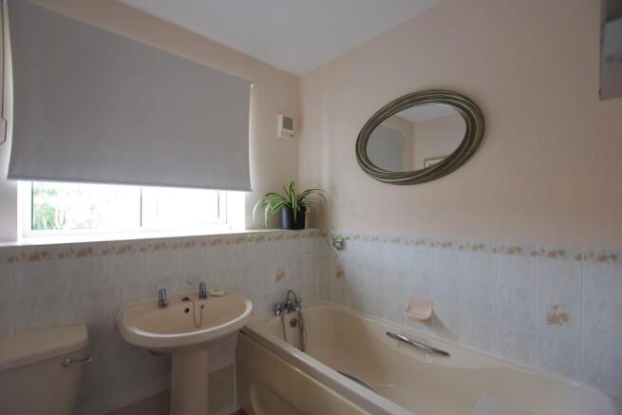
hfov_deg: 100.4
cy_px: 208
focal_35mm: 15
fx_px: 259
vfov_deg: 77.4
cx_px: 311
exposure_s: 1/25
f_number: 3.5
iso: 100
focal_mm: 10
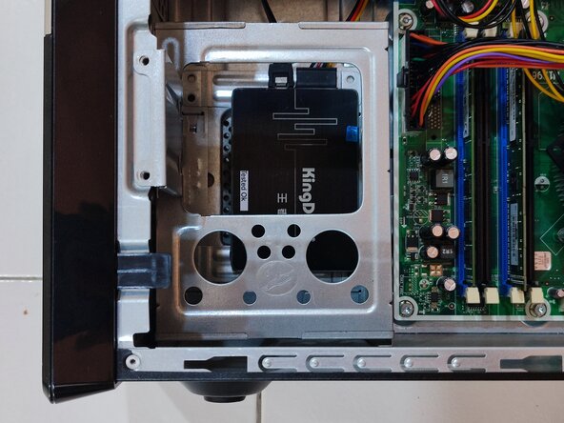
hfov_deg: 71.6
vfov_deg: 56.8
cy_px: 212
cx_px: 282
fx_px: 391
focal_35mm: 24
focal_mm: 5.89
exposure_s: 1/20
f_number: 1.89
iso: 668
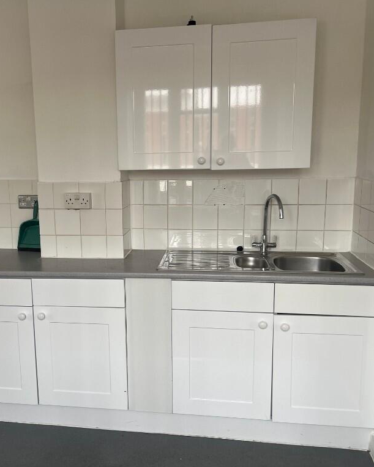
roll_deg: +0.7
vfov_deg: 52.9
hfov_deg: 42.9
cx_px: 133
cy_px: 234
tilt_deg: -9.9
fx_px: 471
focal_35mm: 34
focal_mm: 5.1
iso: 50
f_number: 1.6
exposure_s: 1/122
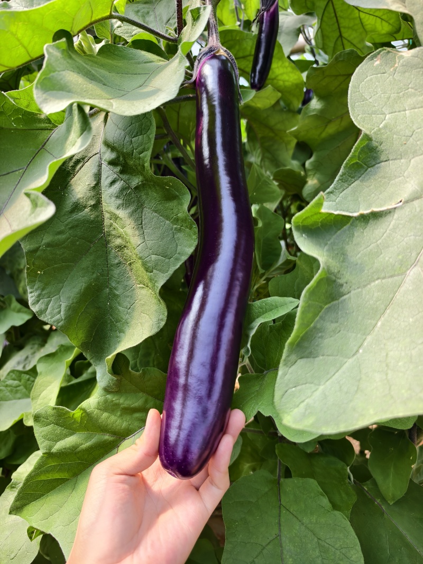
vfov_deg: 73.9
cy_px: 282
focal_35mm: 23
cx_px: 212
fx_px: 375
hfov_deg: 58.9
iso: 85
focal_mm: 5.6
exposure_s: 1/673
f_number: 1.57
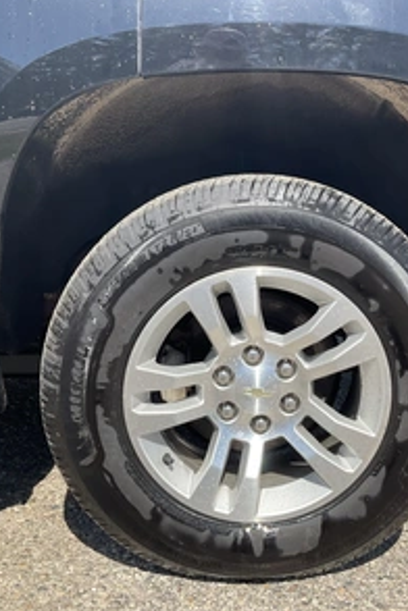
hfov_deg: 32.5
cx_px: 252
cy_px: 306
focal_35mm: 41
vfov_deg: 47.4
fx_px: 697
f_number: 1.8
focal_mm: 3
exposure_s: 1/804
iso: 25
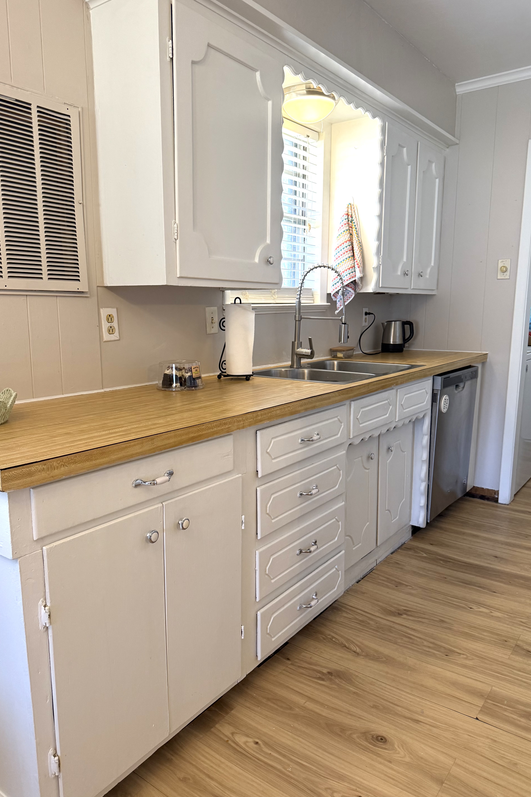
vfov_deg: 71.5
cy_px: 399
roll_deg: +0.7
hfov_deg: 51.3
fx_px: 553
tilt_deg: -8.4
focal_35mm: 25
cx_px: 261
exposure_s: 1/120
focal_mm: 6.76
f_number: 1.78
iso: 250
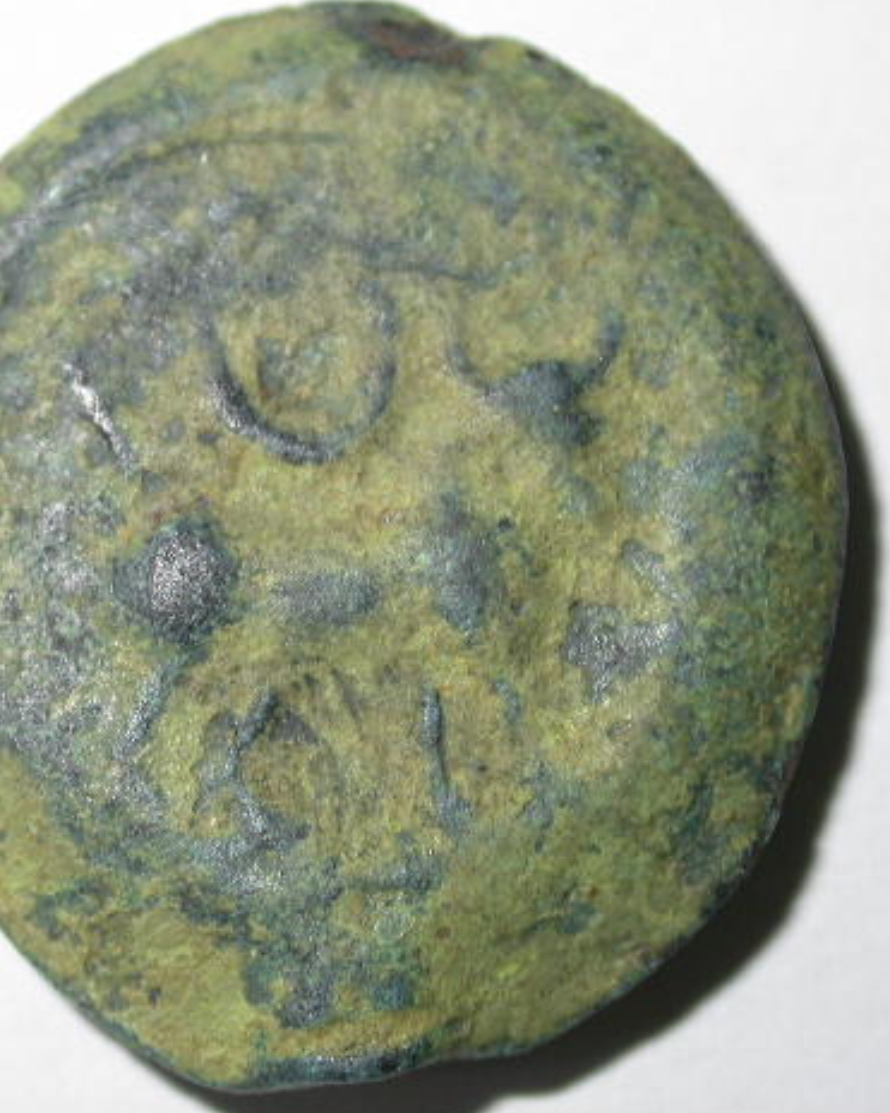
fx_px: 5237
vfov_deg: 12.1
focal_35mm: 159
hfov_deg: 9.7
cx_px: 343
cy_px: 549
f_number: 4.3
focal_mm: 24.4
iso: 100
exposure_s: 1/60.3
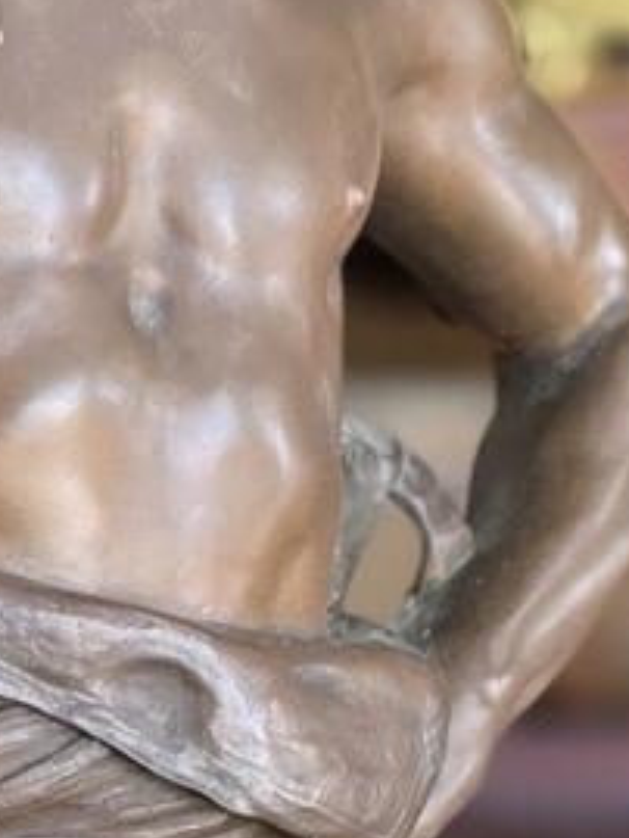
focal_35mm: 164
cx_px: -121
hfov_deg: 9.0
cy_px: 1227
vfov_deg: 11.6
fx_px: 3970
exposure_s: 1/100
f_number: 1.7
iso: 320
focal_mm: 6.3
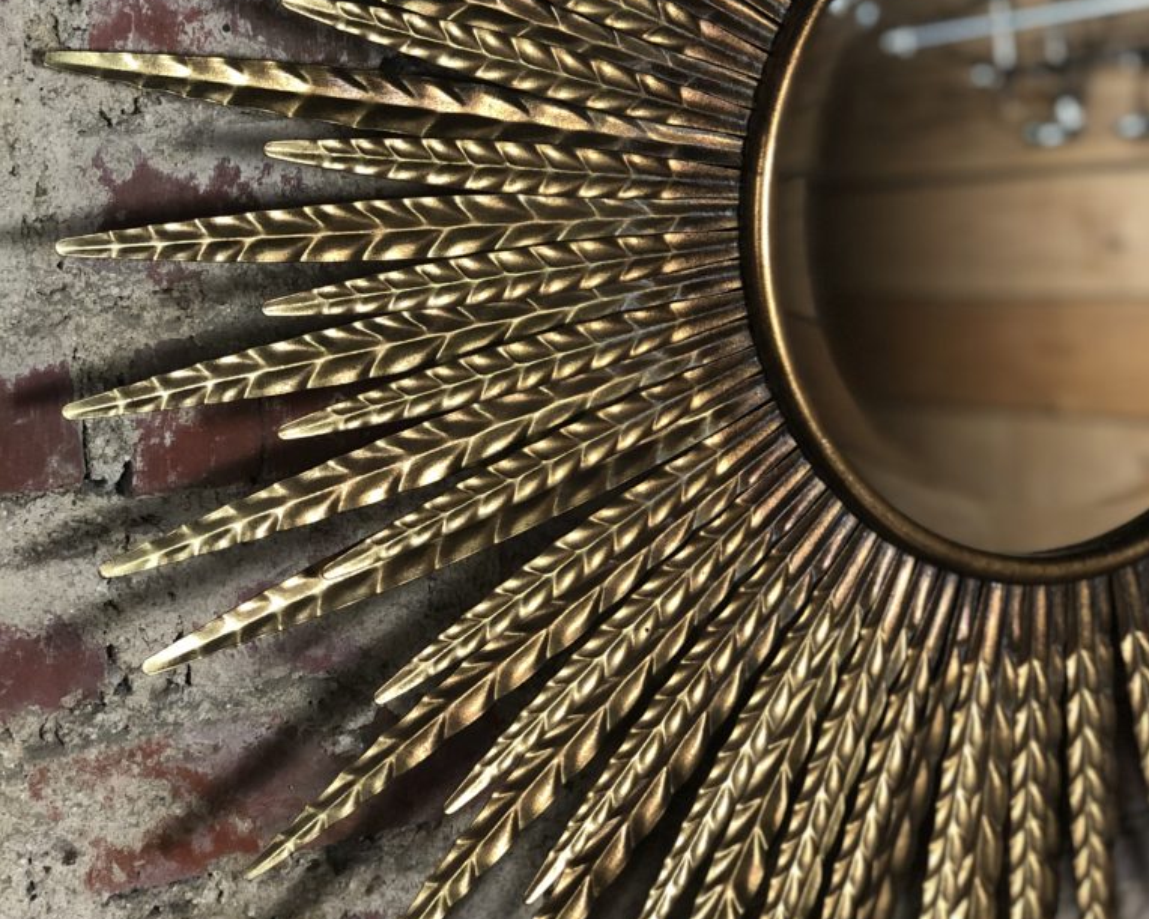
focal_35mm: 68
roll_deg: +0.0
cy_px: 290
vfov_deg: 22.4
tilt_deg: -11.2
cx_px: 576
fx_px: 2312
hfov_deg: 27.9
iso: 125
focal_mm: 6
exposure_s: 1/33
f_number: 2.4
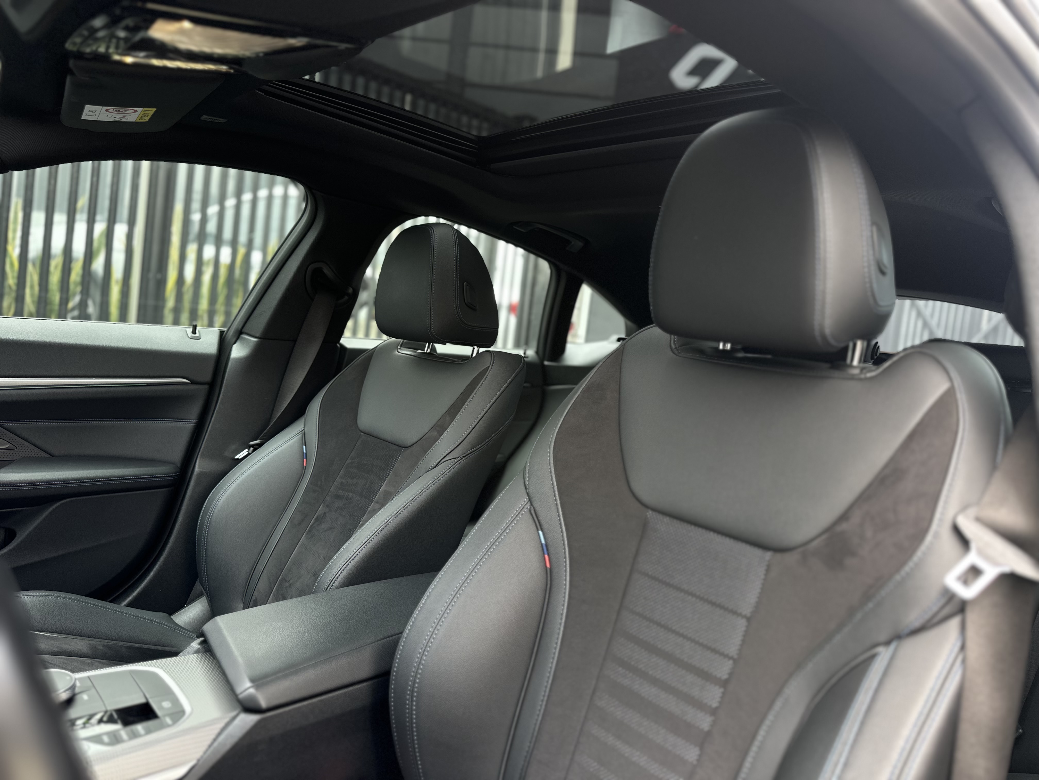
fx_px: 720
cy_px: 390
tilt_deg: -2.9
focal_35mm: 24
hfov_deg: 71.6
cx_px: 520
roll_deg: -7.0
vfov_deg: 56.8
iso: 80
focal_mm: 6.86
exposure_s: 1/182
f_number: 1.78
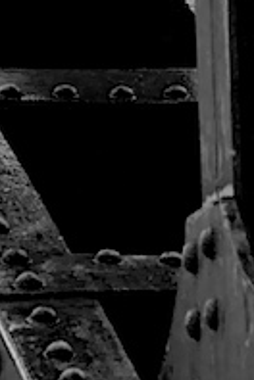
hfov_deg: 2.4
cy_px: -75
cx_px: -203
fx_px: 6165
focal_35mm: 583
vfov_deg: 3.5
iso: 100
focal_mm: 75
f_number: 5.6
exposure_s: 1/80
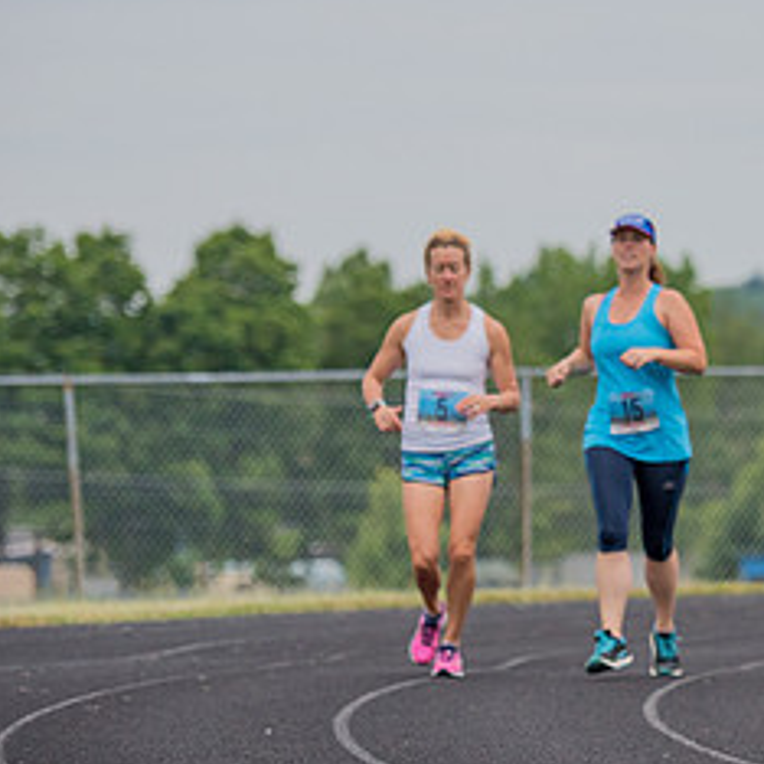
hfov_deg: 6.9
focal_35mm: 253
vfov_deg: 6.9
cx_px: 904
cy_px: 331
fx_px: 6317
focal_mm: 120
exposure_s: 1/4000
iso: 1250
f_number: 3.2
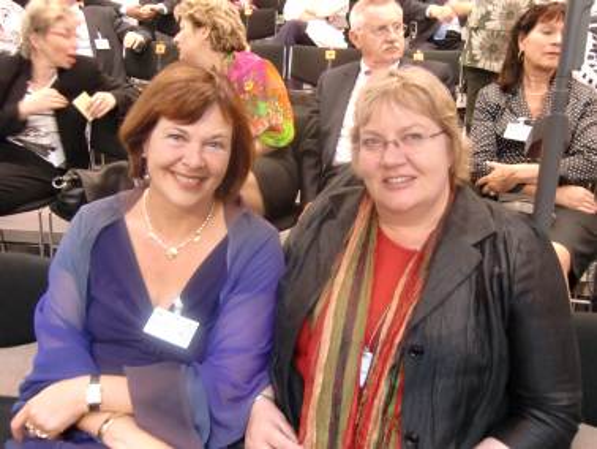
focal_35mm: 34
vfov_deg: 41.8
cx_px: 298
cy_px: 224
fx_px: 587
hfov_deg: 53.9
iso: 400
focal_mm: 6.1
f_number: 3.6
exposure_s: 1/13
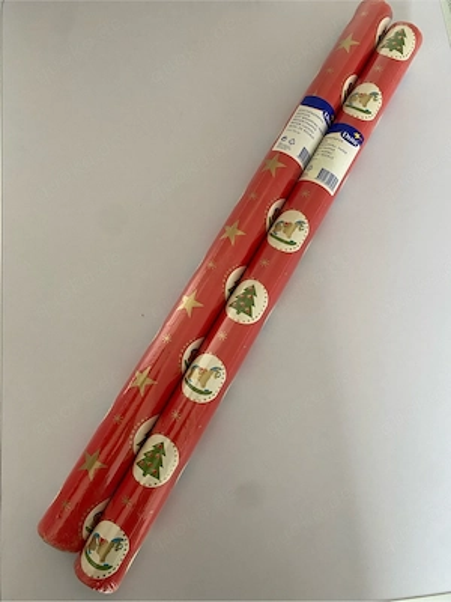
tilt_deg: -79.1
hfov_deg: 53.1
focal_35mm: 26
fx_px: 452
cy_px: 301
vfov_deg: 67.3
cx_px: 226
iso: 125
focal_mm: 4.25
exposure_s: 1/60
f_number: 1.8
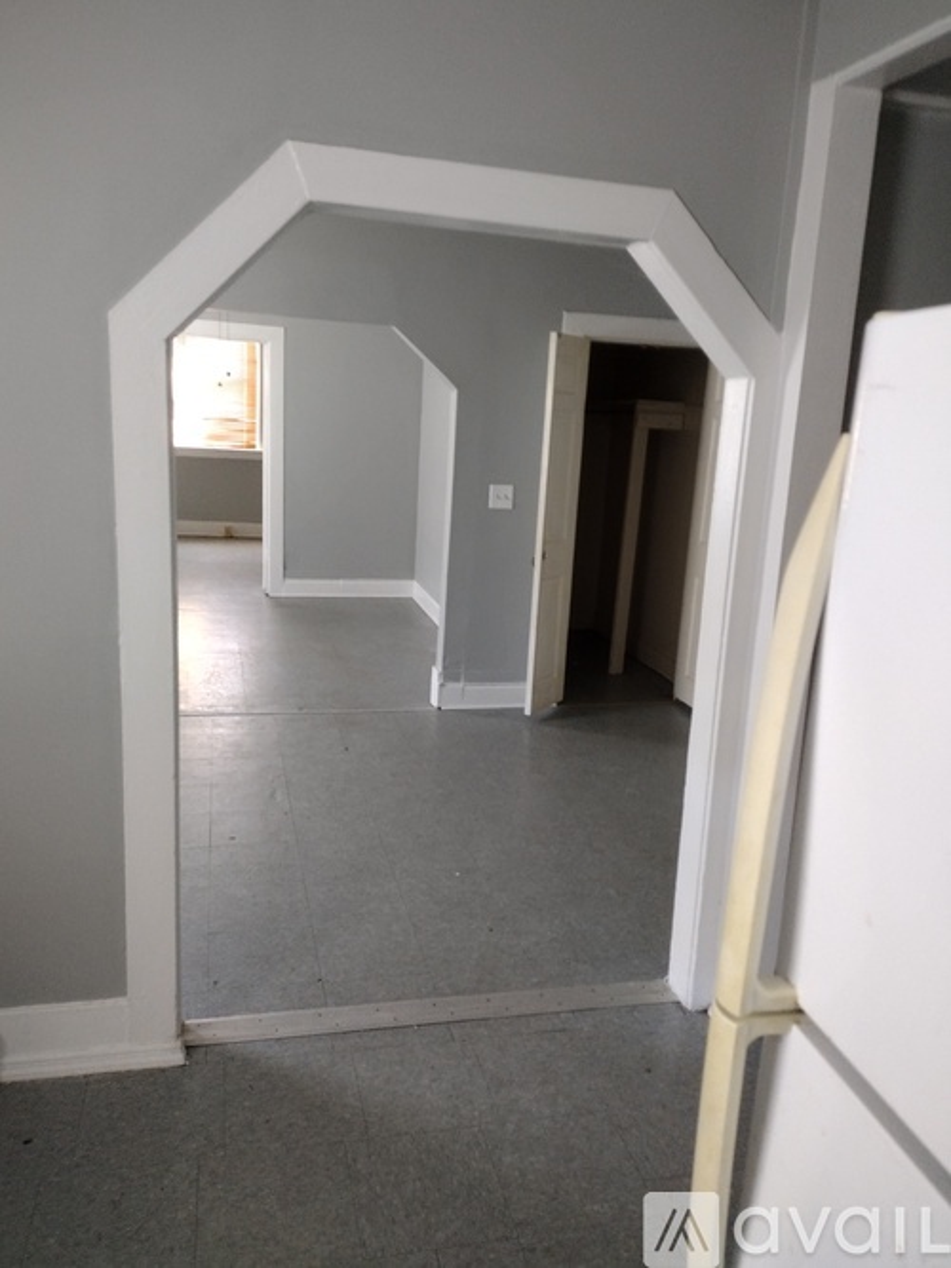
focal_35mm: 27
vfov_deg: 65.3
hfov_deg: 51.3
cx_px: 476
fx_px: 989
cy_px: 634
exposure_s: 1/40
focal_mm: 4.71
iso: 759
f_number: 1.7
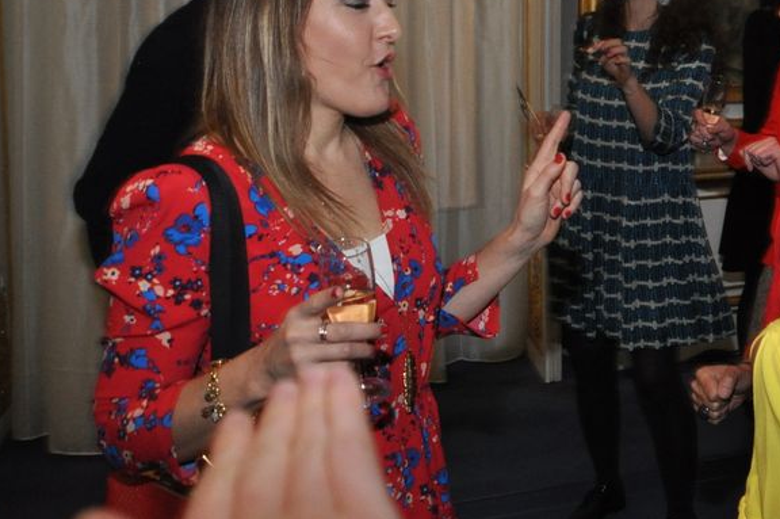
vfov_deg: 22.1
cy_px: 58
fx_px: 1299
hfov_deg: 30.1
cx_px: 853
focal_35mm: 60
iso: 800
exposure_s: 1/60
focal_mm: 18
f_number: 4
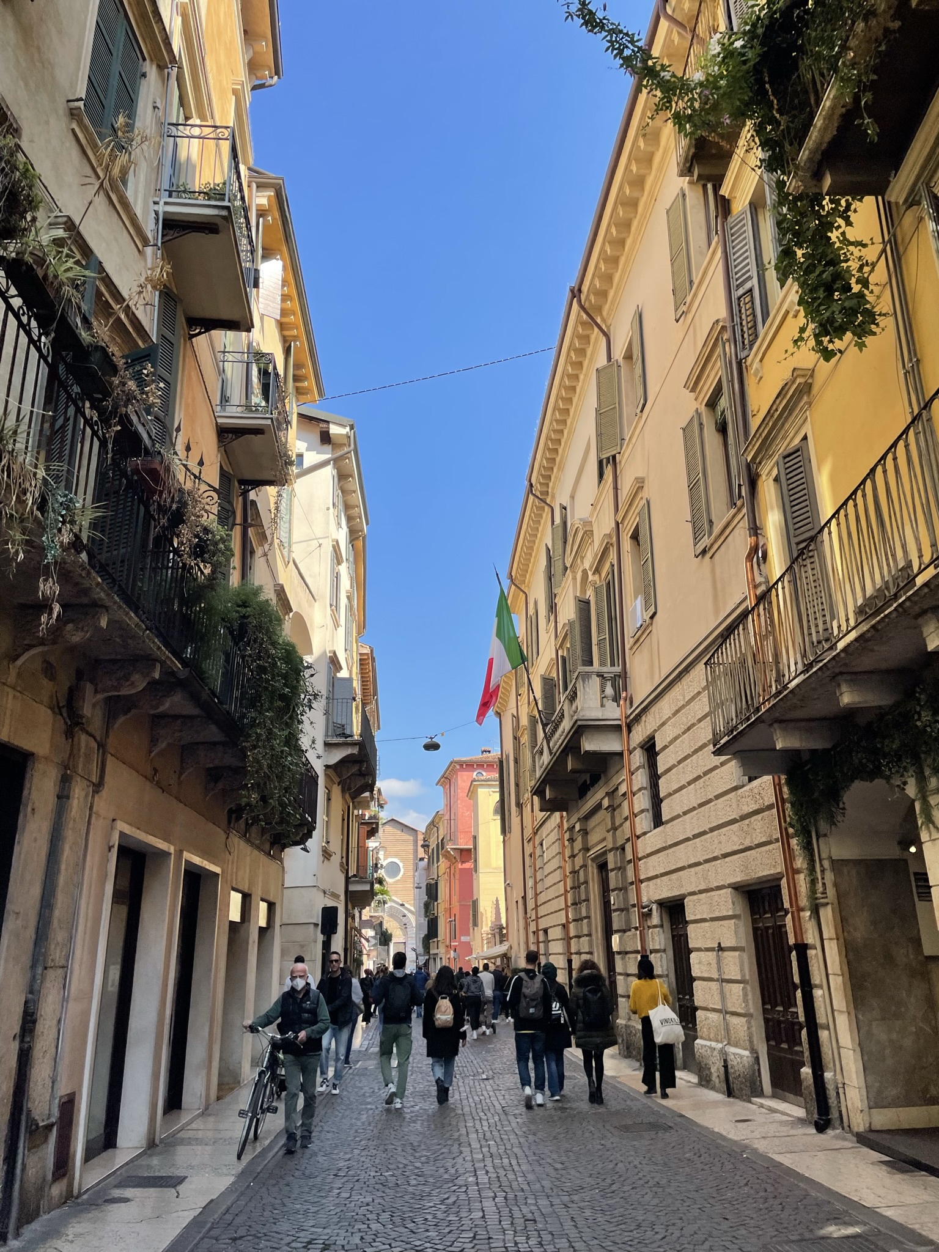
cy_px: 626
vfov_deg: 67.3
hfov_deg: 53.1
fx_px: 940
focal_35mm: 26
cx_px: 470
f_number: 1.6
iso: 32
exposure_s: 1/1247
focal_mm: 4.2
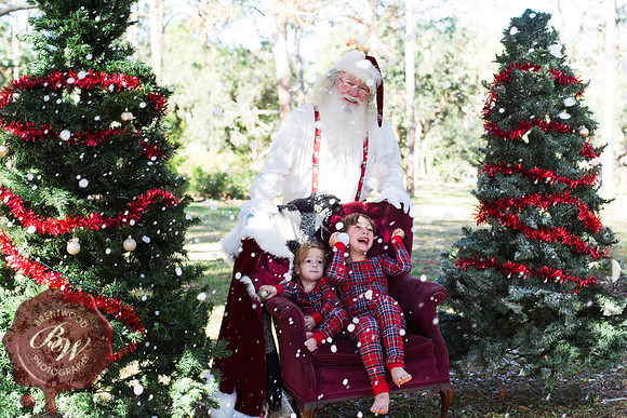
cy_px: 184
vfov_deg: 24.2
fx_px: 975
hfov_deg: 35.6
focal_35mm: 56
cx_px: 351
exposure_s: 1/125
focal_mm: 50
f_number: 4.5
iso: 125
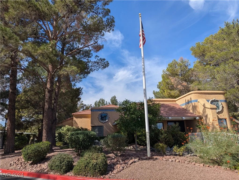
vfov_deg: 56.9
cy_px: 90
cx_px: 120
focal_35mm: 24
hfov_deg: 71.5
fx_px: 166
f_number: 1.85
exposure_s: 1/2358
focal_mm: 6.81
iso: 46
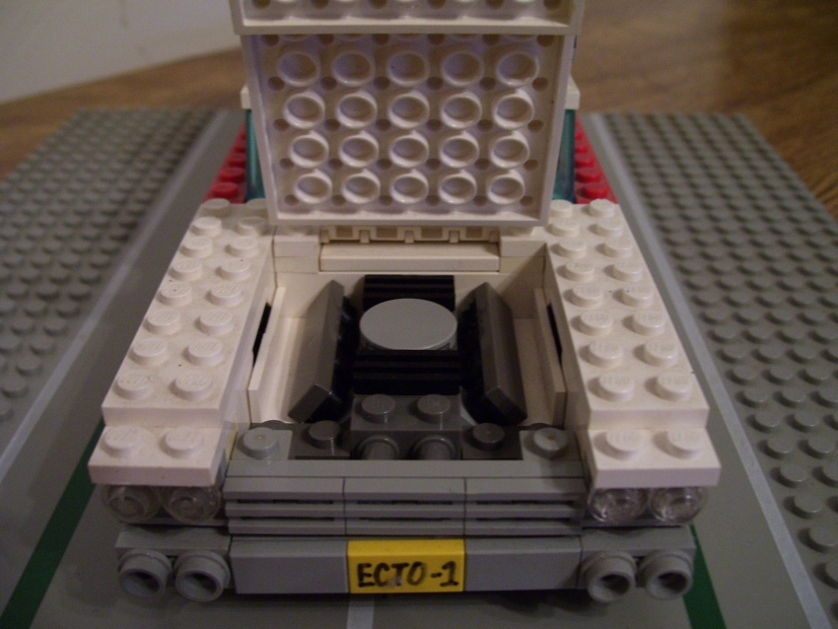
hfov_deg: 50.1
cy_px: 314
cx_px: 419
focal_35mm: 37
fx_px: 896
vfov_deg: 38.7
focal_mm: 6
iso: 160
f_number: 2.7
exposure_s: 1/8
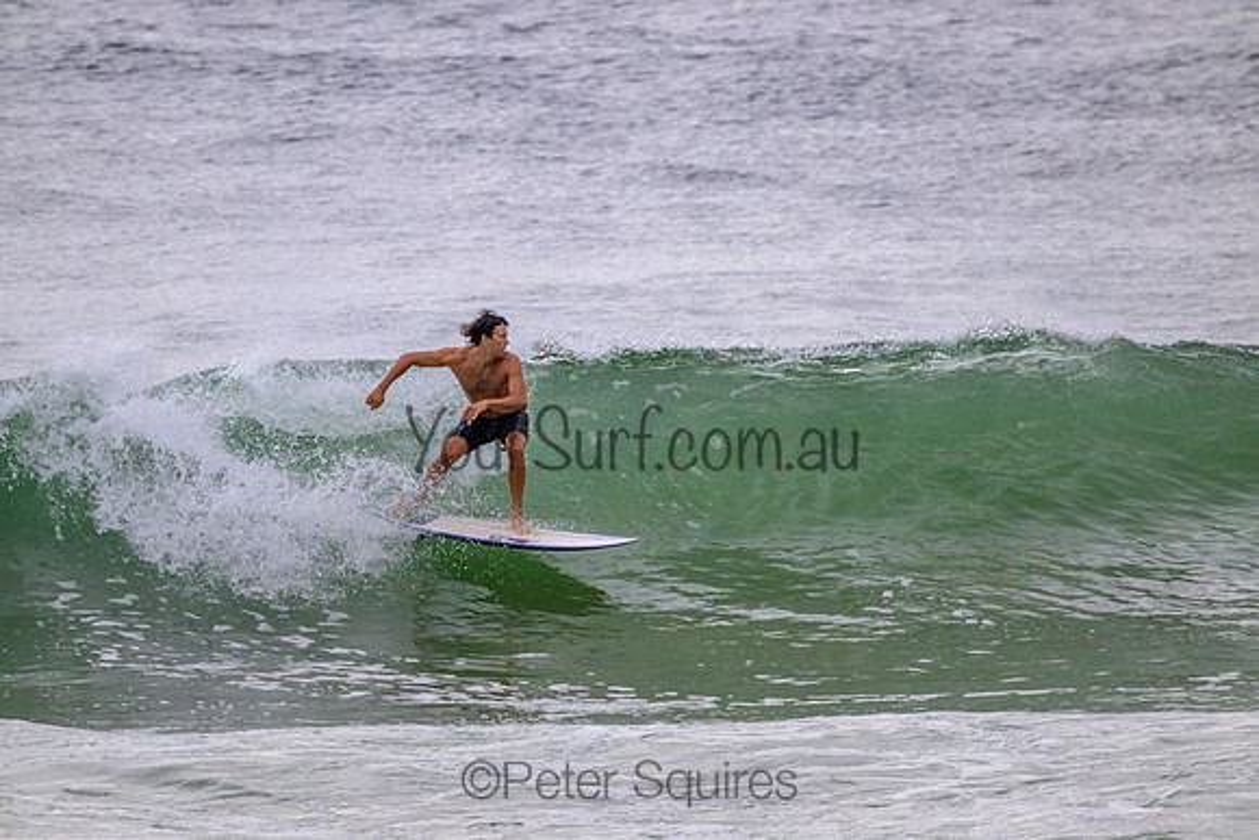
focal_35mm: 800
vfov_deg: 1.7
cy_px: 420
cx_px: 630
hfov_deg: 2.6
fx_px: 27983
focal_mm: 800
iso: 2000
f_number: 11
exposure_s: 1/2000
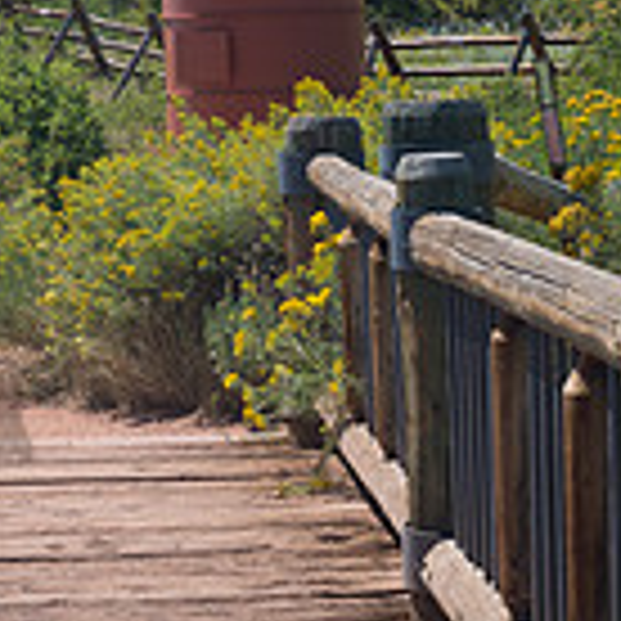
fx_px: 2537
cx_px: 4
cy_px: -52
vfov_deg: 13.7
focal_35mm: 125
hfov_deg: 13.8
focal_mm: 35
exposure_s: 1/100
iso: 80
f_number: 8
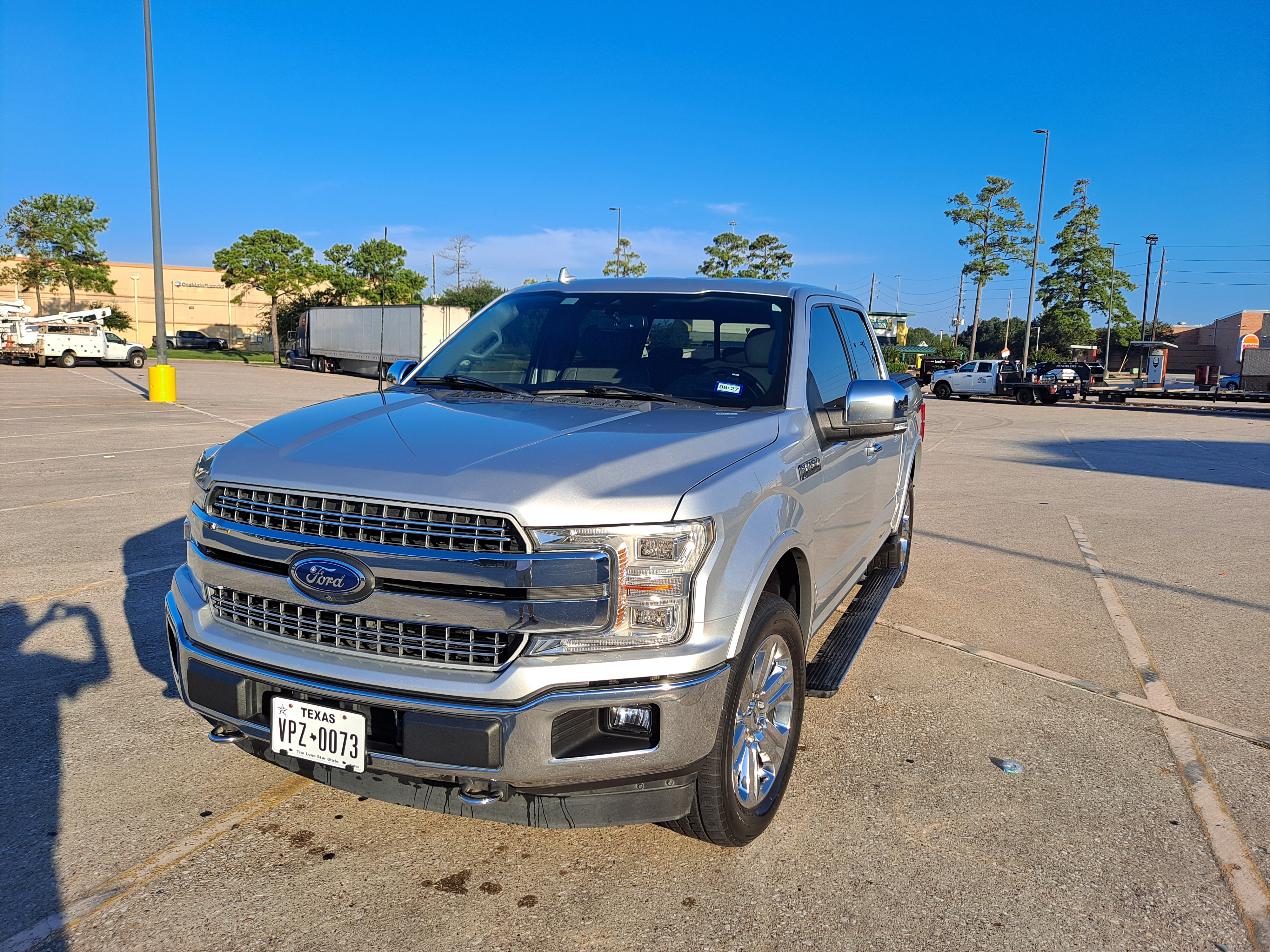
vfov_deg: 54.9
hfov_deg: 69.4
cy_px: 476
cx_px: 635
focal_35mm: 25
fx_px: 917
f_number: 2
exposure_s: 1/883
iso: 32
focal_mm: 4.6
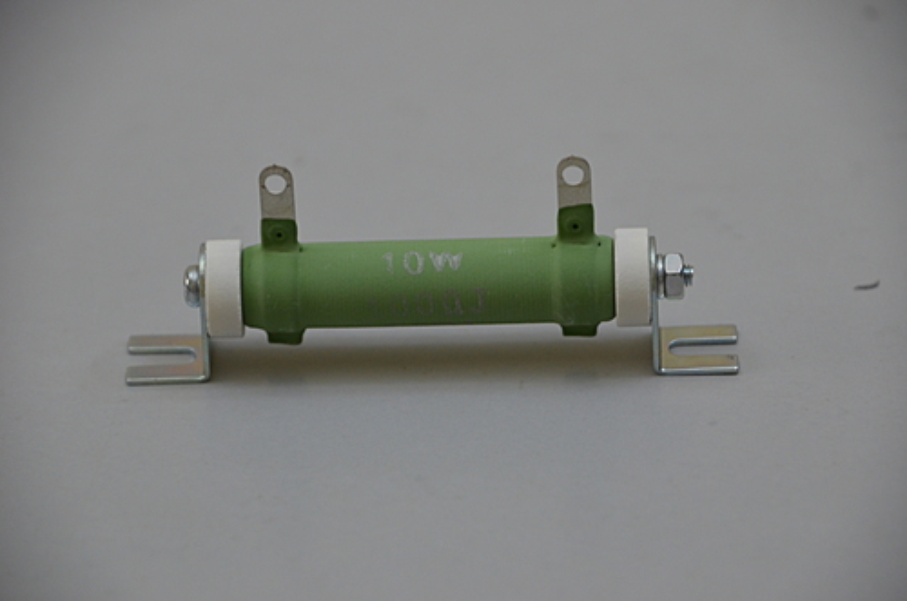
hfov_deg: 6.3
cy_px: 300
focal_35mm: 330
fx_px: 8296
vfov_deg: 4.1
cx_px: 454
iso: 800
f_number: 6.3
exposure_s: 1/125
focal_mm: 220
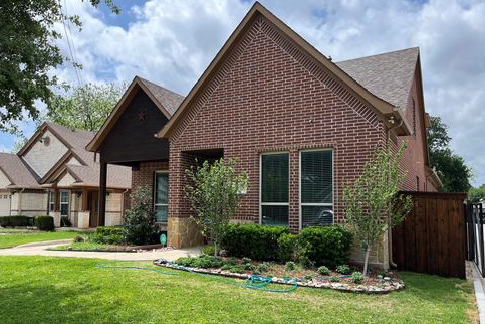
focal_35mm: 28
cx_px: 238
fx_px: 377
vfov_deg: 46.3
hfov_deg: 65.5
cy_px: 180
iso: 50
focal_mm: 5.1
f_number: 1.6
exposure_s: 1/2632
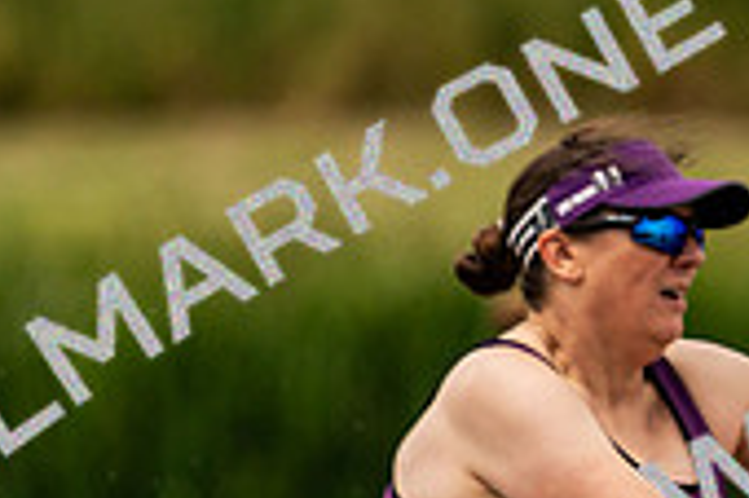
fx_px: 34981
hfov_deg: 1.2
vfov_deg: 0.8
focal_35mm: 1683
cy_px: 549
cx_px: 1185
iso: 200
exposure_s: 1/2000
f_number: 6.3
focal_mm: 493
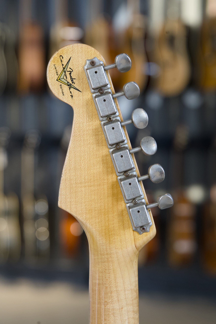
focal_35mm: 105
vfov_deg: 19.5
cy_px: 162
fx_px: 945
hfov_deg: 13.0
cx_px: 108
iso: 3200
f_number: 8
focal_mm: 105
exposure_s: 1/80
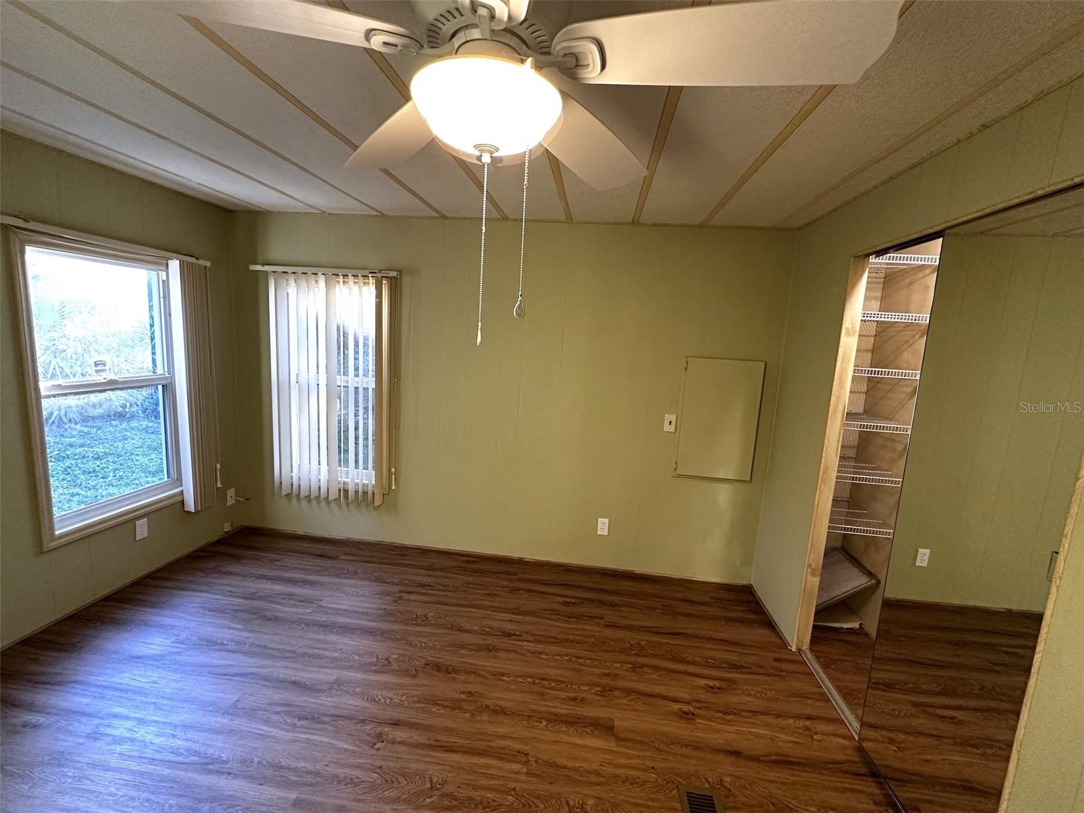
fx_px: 470
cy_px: 406
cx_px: 542
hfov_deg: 98.2
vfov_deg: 81.7
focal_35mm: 15
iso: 250
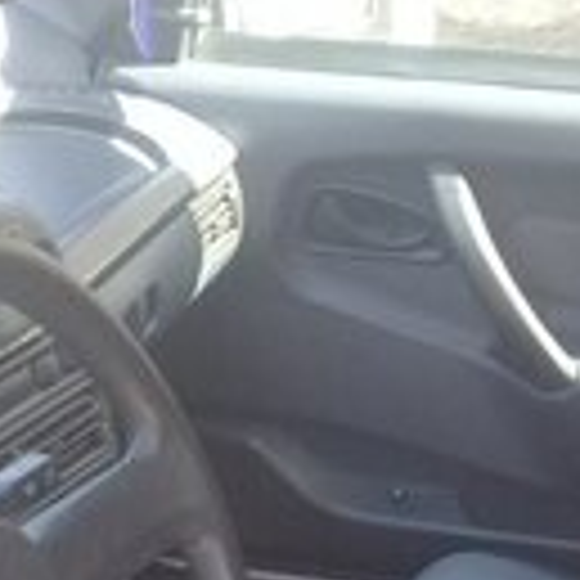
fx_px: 1990
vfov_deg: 15.7
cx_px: 360
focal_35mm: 105
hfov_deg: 16.6
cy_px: 778
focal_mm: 3.3
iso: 64
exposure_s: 1/50
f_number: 2.2
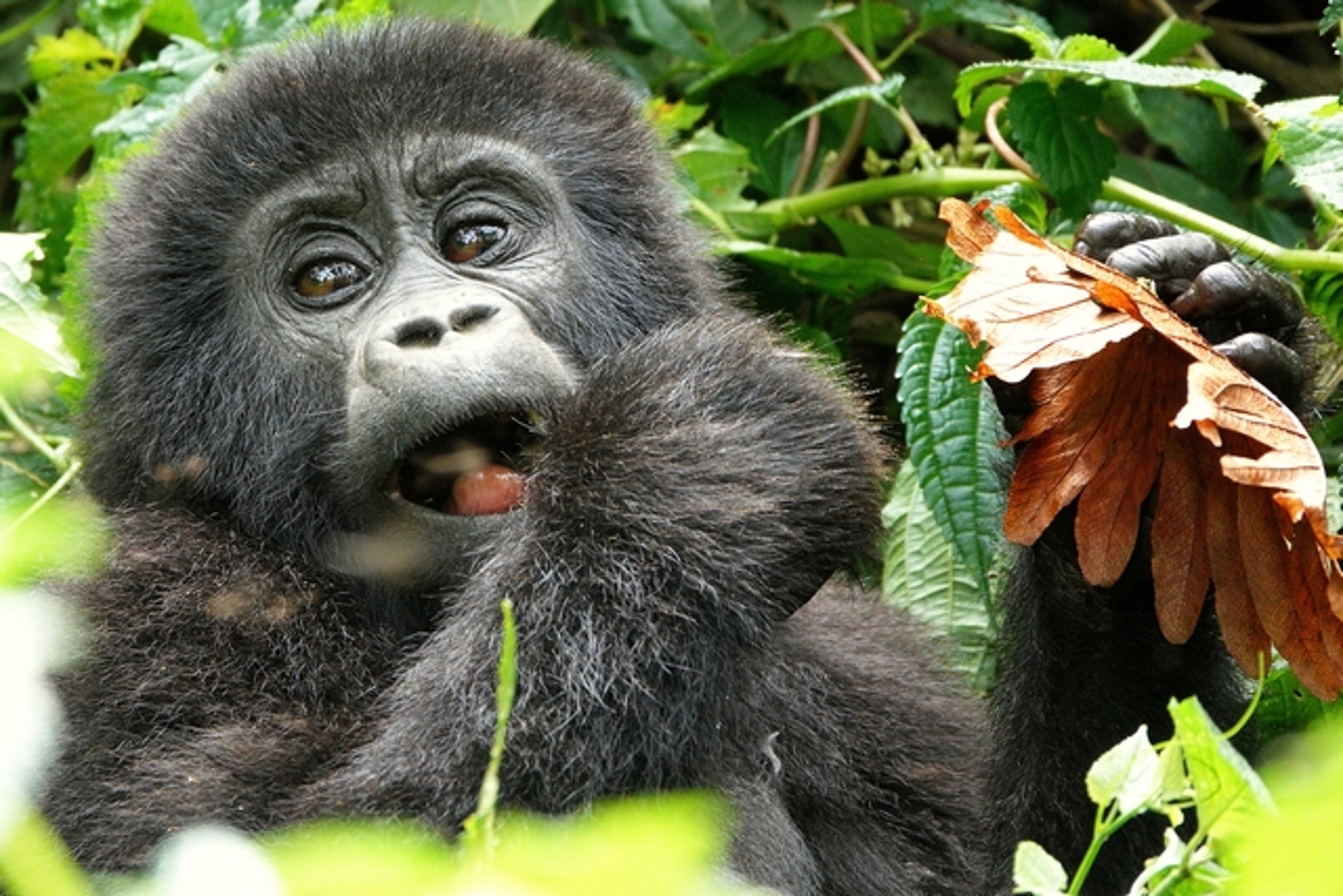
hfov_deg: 3.4
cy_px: 448
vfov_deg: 2.3
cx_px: 672
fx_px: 22350
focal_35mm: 599
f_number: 4
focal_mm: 219.82
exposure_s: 1/160
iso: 800
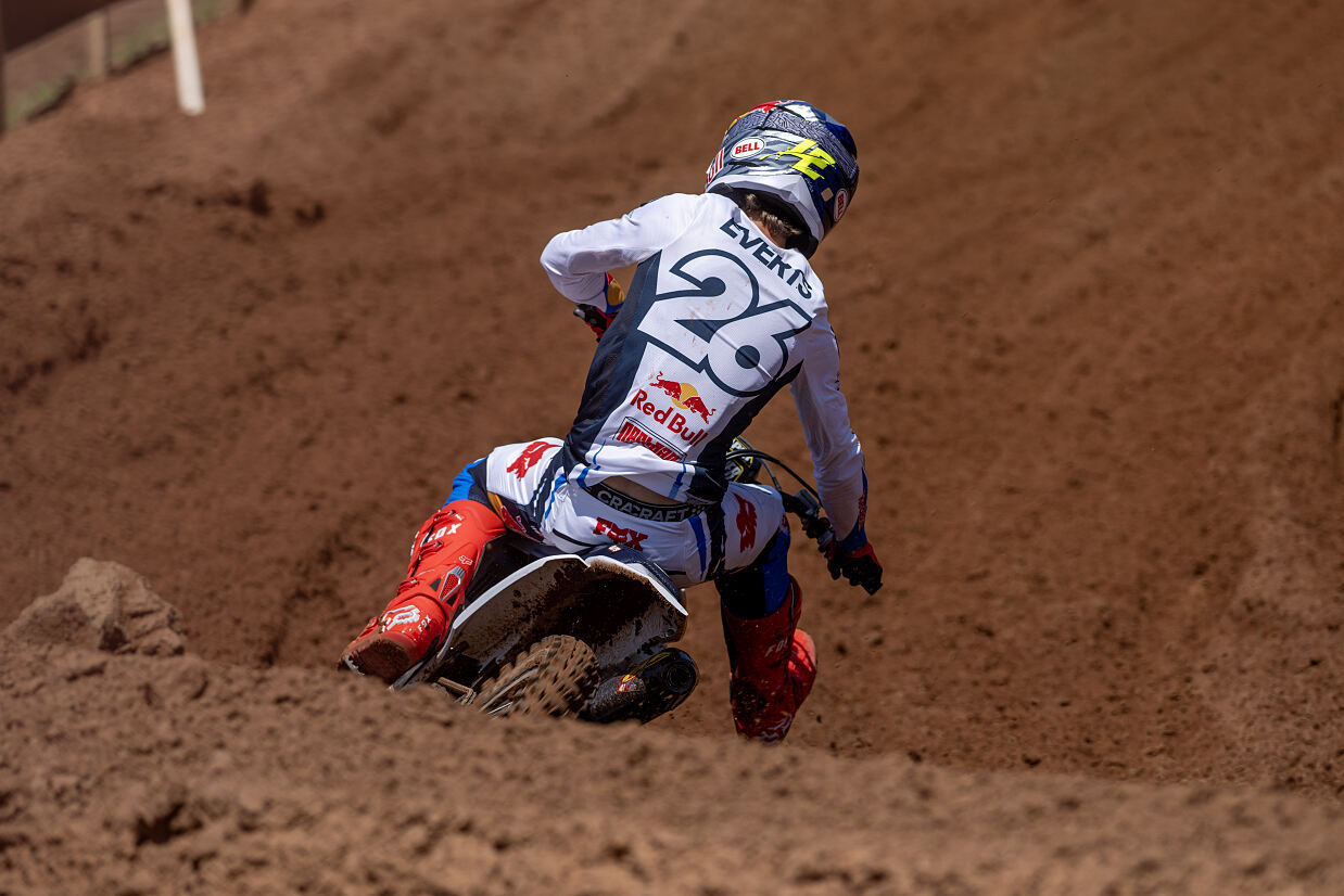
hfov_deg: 6.9
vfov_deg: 4.6
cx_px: 672
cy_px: 448
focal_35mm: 300
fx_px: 11202
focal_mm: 300
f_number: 4
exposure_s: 1/1250
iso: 64
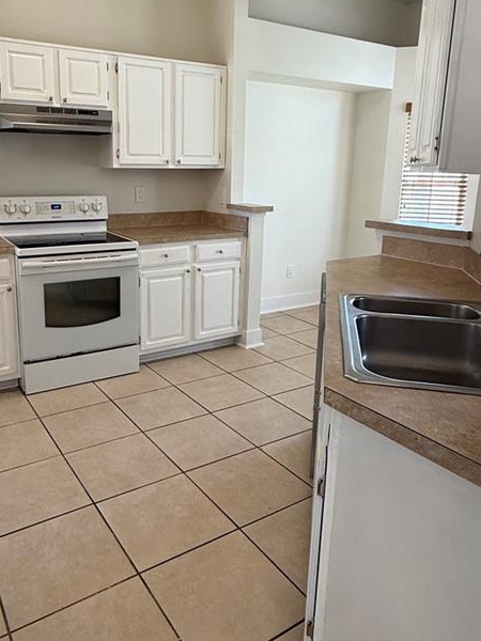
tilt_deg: -10.8
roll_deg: -1.5
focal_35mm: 28
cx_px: 195
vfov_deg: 63.1
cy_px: 273
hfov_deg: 49.5
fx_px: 519
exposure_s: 1/120
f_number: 2.2
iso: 160
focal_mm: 2.22
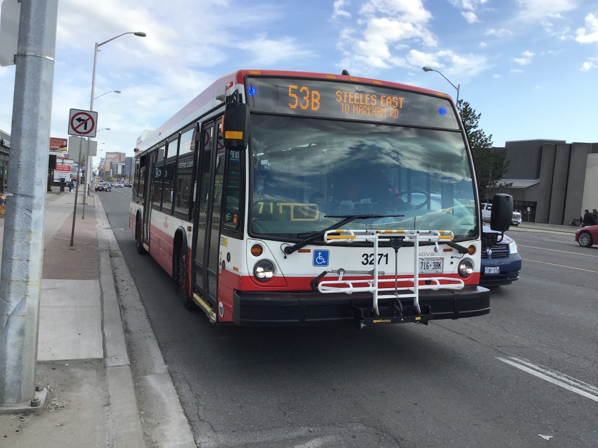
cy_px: 224
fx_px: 536
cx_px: 299
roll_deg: -2.7
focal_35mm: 31
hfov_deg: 58.4
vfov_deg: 45.4
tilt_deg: -6.5
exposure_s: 1/876
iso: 25
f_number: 2.4
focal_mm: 3.3
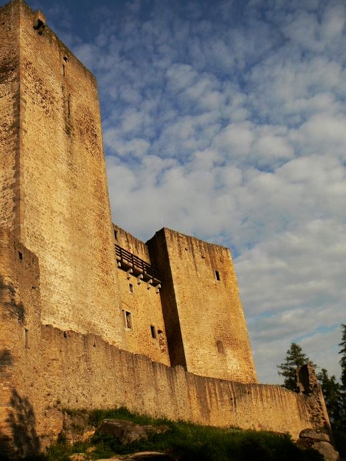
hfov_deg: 39.7
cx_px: 173
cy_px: 230
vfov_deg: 51.3
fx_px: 479
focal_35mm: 36
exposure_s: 1/125
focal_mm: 6
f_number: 5.6
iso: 80
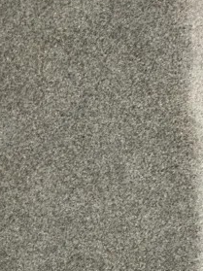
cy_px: 313
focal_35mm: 88
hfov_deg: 14.6
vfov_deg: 21.0
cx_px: -165
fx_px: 689
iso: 320
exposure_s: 1/60
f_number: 2.2
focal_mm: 2.22
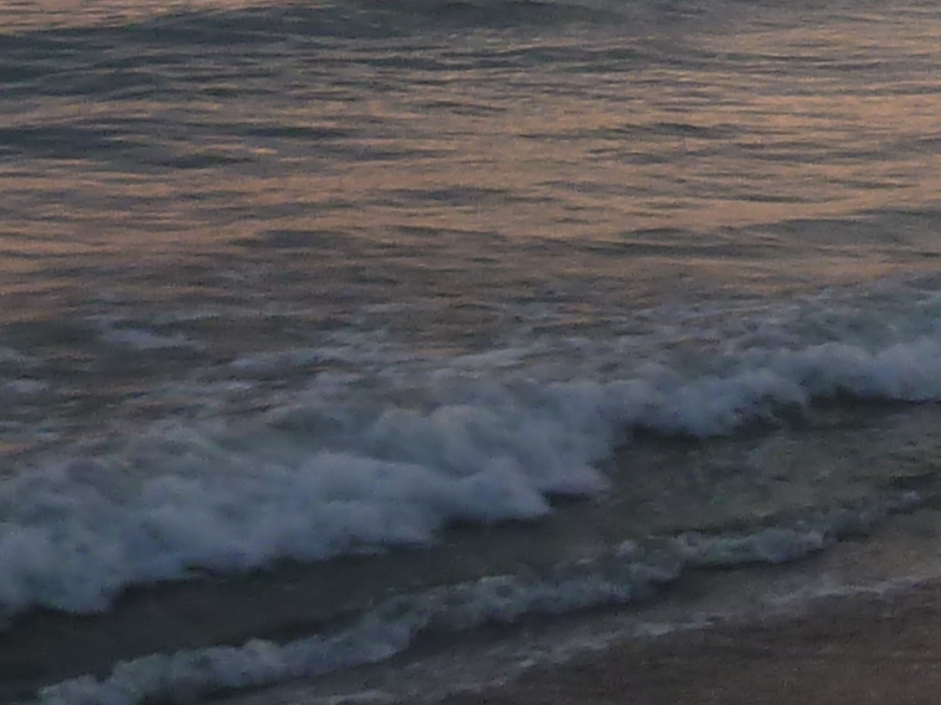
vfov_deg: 10.9
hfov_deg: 13.7
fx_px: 3587
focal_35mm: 132
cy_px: -230
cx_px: 1579
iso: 80
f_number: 3.3
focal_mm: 4.1
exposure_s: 1/60
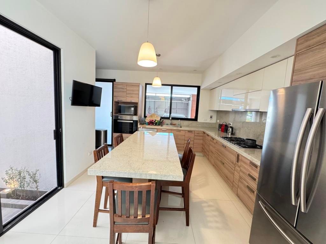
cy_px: 122
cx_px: 163
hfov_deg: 102.1
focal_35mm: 14
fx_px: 132
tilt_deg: -5.7
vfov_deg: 85.7
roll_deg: -2.6
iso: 400
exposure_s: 1/60
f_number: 2.2
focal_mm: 2.22
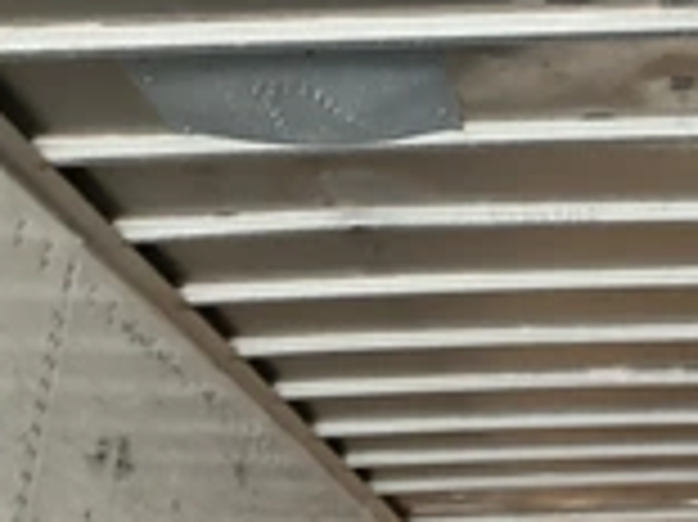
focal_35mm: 75
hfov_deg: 24.8
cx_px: 698
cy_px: 58
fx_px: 1511
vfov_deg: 19.3
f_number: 1.8
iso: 250
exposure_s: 1/60
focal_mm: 3
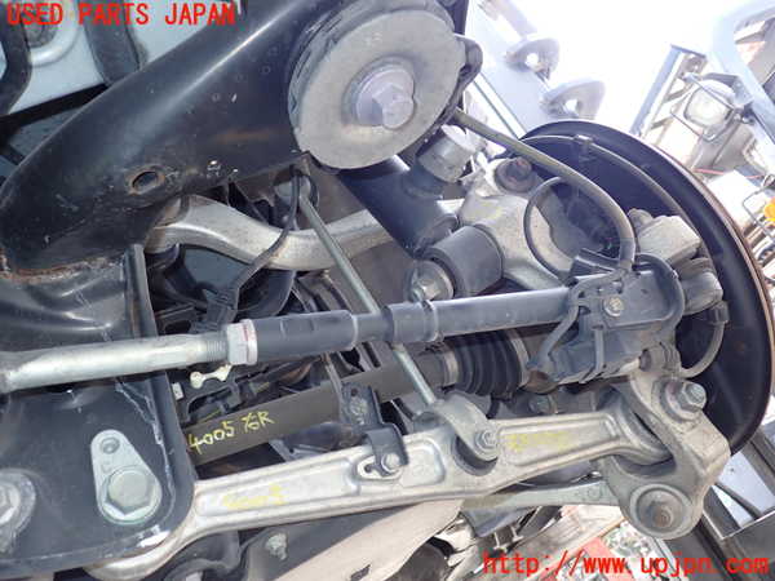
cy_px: 290
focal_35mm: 30
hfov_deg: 60.0
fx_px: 672
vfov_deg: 46.8
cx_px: 388
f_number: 2.3
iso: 100
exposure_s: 1/100
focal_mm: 5.4
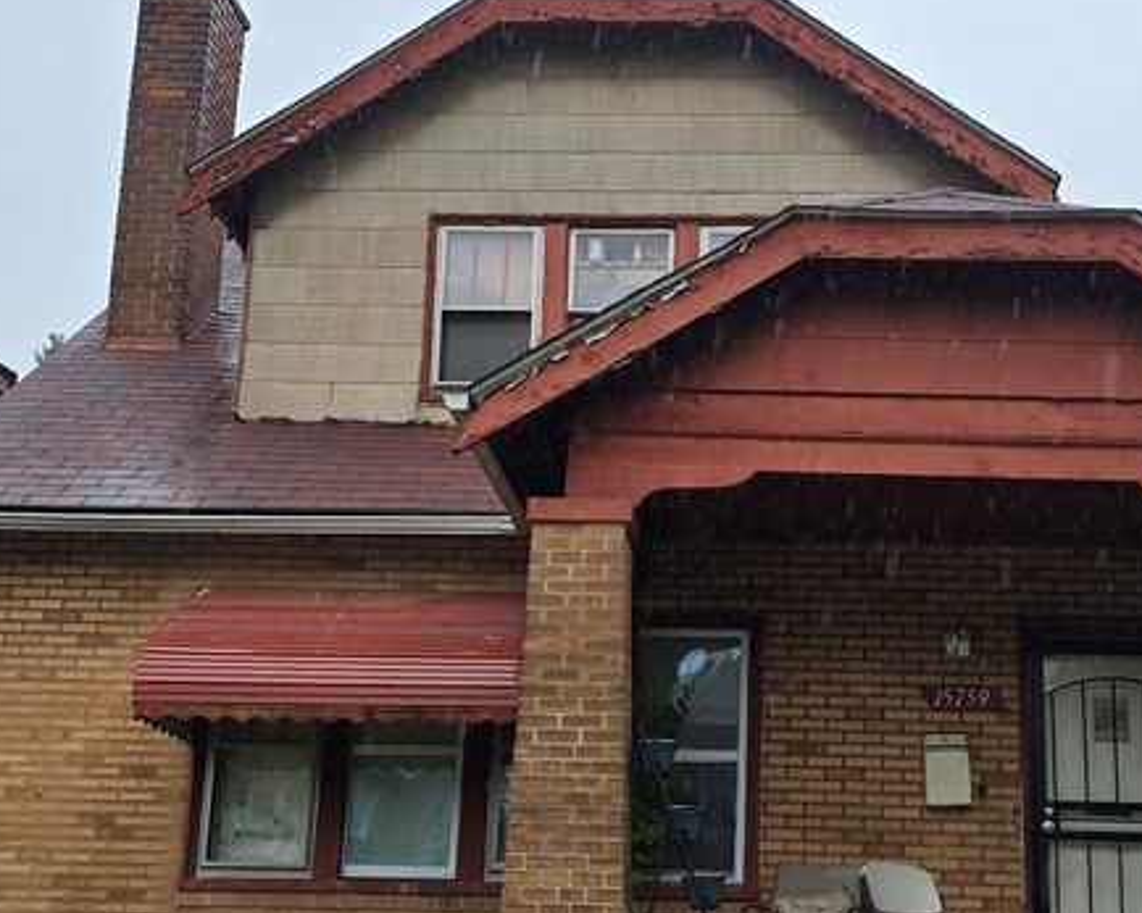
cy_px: 592
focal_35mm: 53
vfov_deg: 28.5
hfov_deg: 35.3
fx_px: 1791
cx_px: 674
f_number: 1.7
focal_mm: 6.3
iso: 12
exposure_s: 1/390
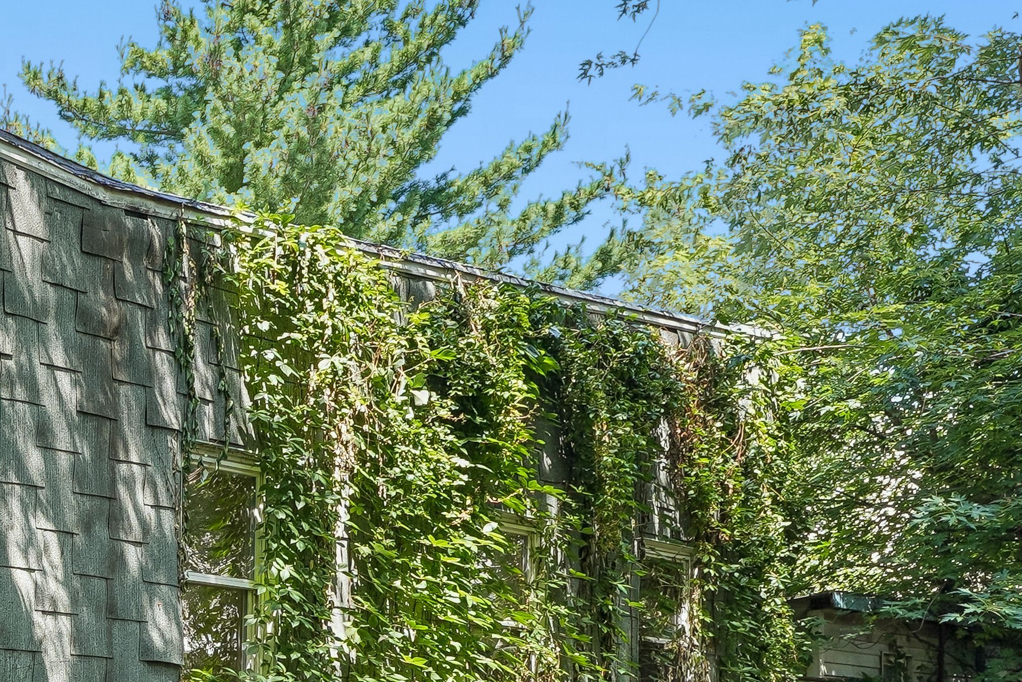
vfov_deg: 26.3
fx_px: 1391
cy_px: 663
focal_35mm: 49
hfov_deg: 26.2
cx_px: -589
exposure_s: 1/15
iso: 100
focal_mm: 14
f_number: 10
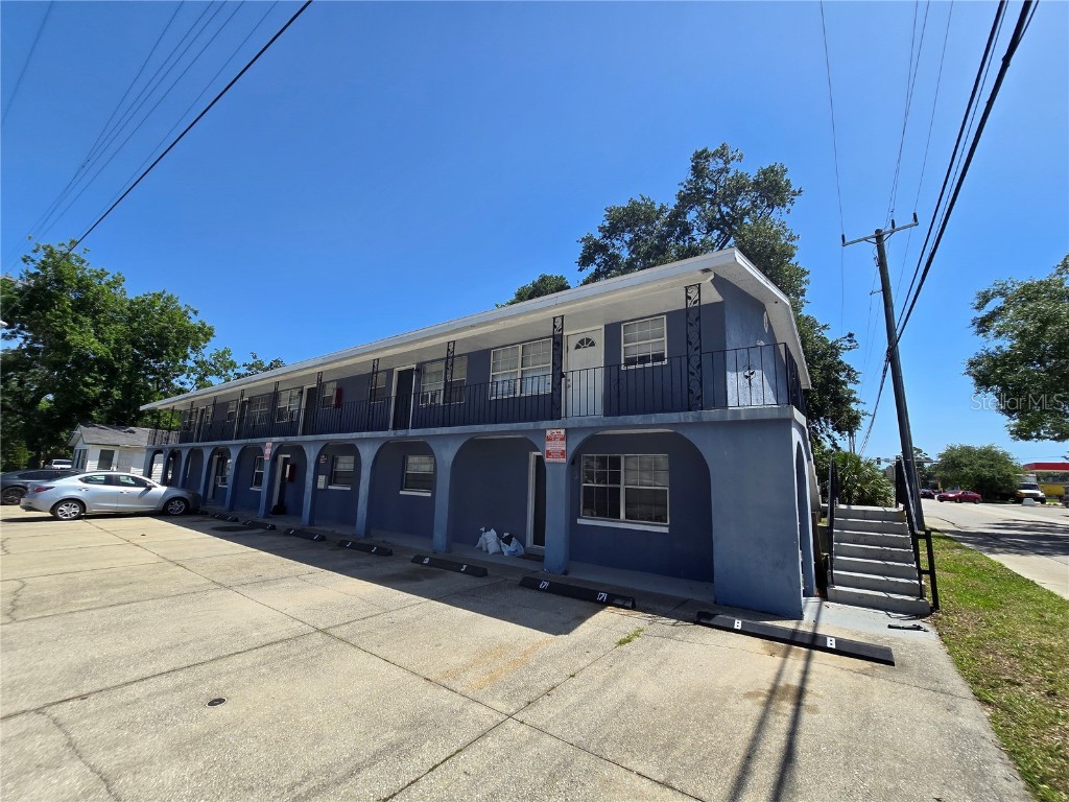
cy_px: 401
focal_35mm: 13
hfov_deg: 106.2
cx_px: 534
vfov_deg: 89.9
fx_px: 401
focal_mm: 2.2
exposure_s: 1/2204
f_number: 2.2
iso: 50
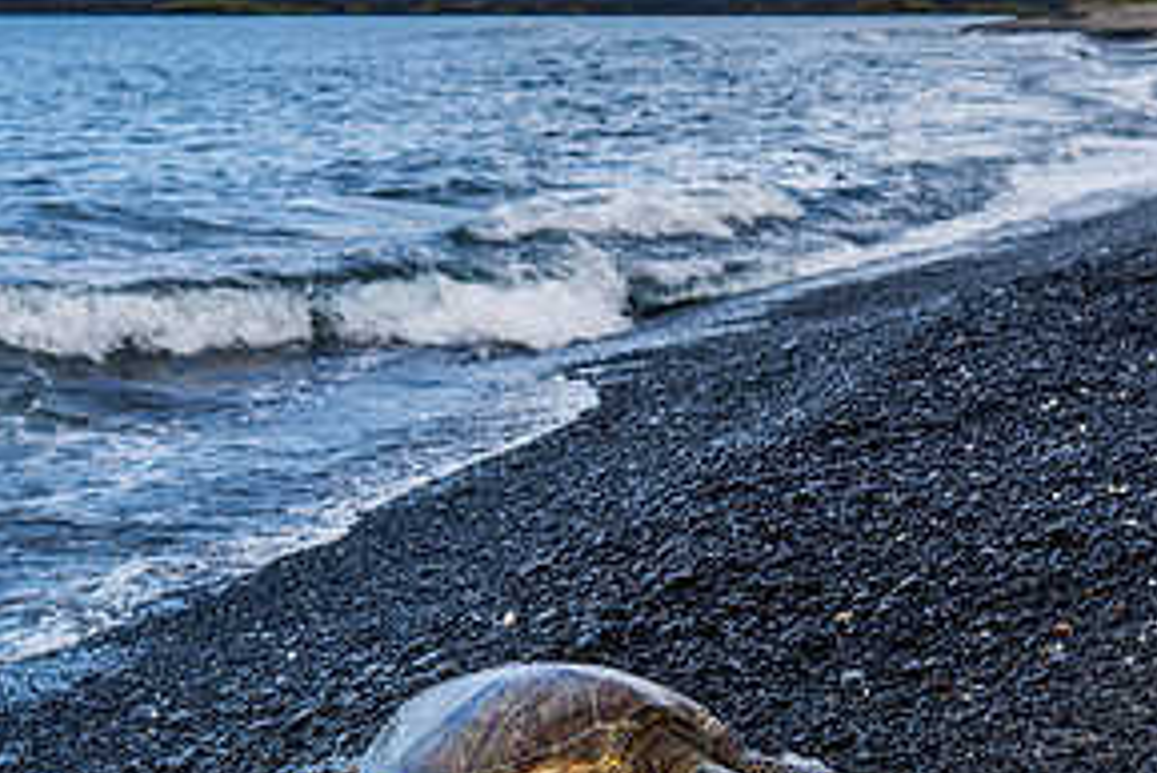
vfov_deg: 18.6
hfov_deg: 27.7
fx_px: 2347
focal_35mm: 73
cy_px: 258
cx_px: 512
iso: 125
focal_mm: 35
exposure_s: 1/1250
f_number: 4
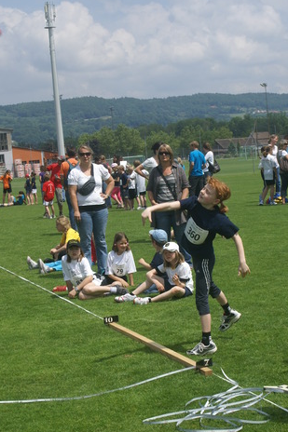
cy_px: 234
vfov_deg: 25.8
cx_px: 166
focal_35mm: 79
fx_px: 944
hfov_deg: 17.3
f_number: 8
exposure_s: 1/320
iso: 100
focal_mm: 45
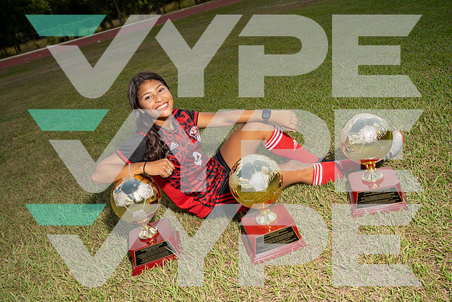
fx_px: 427
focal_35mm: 34
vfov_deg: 38.9
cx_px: 226
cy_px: 151
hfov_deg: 55.8
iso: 100
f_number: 7.1
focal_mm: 34
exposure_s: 1/250
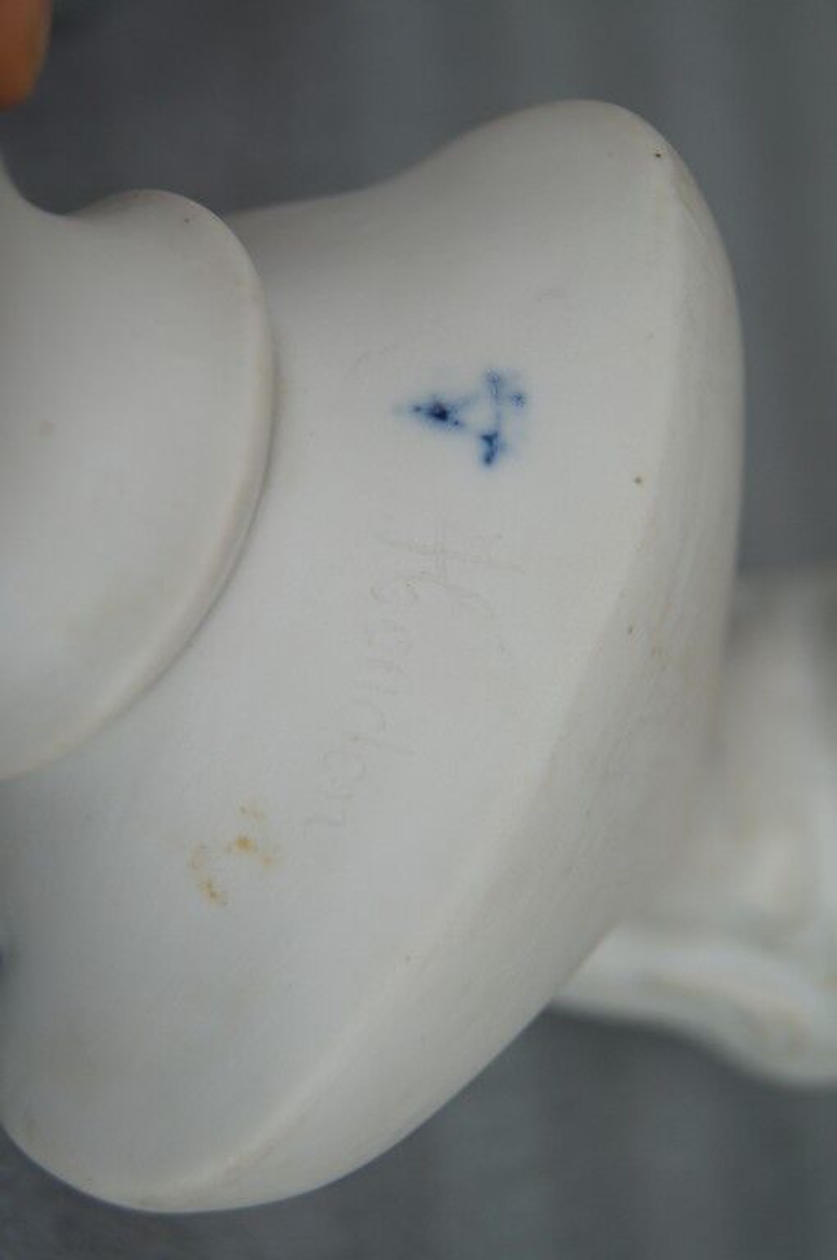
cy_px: 630
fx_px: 2098
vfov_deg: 33.4
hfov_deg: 22.6
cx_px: 418
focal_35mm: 60
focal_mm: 40
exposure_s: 1/160
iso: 200
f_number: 5
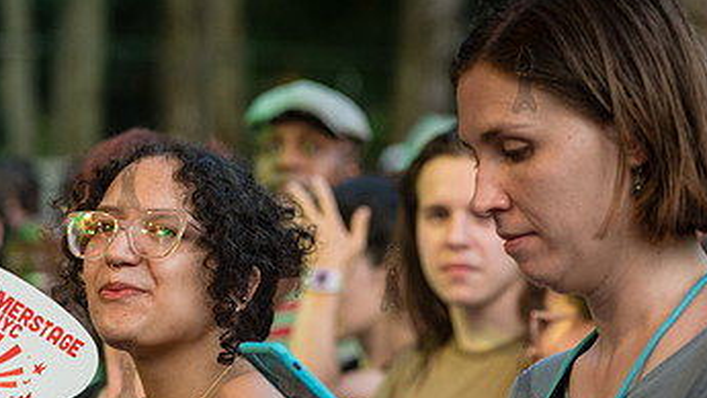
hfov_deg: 11.6
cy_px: 374
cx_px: 127
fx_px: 3468
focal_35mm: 185
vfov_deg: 6.5
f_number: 4
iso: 1000
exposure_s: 1/400
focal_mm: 105
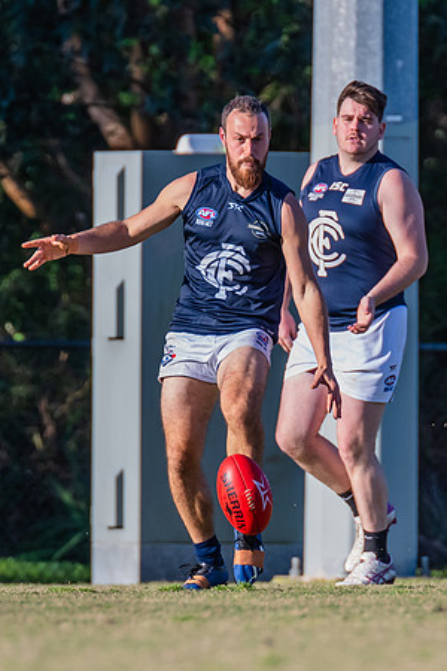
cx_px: 181
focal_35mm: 1098
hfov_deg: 1.3
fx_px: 20446
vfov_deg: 1.9
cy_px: 320
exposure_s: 1/2000
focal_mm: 420
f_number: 5.6
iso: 800
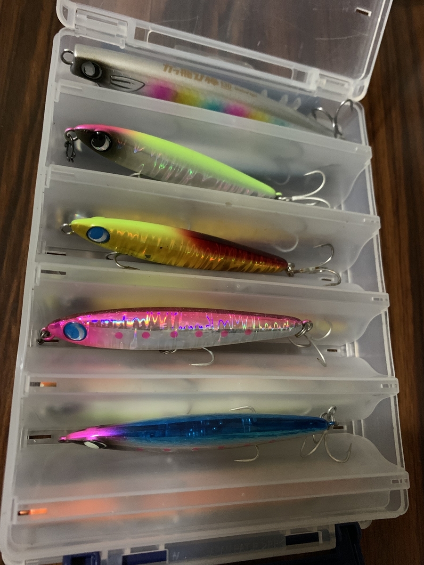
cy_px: 282
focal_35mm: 26
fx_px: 425
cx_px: 212
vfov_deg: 67.3
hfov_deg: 53.1
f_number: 1.8
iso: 640
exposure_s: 1/25
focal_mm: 4.25
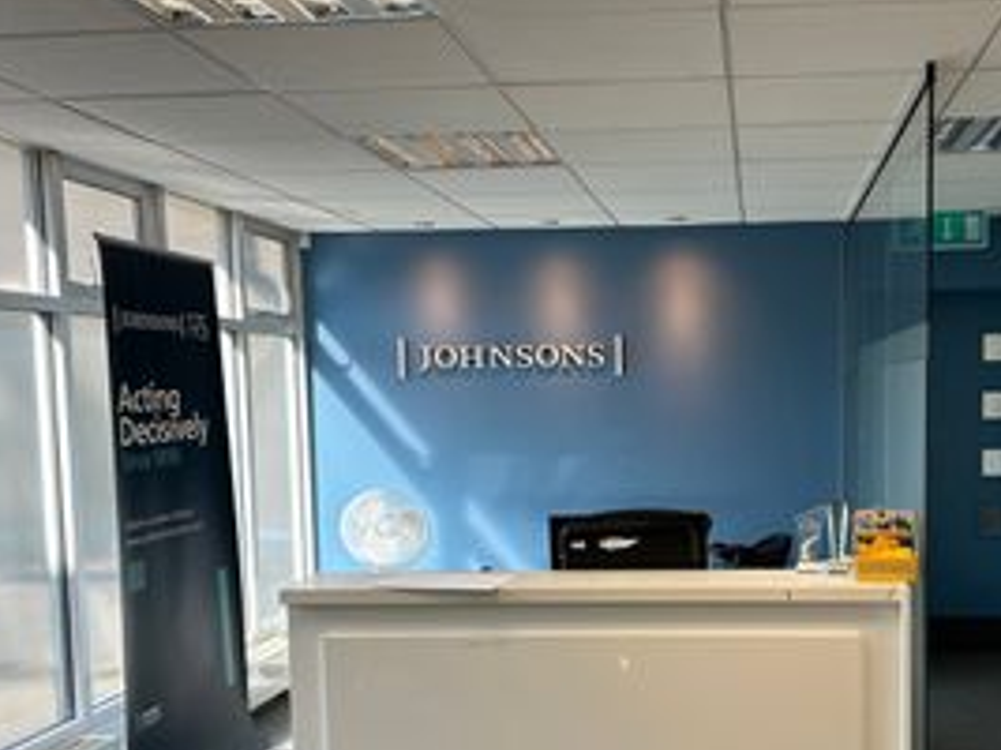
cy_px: 472
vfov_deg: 36.6
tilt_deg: -4.8
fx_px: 1127
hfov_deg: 47.3
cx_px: 649
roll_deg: +0.9
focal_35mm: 39
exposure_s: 1/133
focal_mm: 5.7
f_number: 1.5
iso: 40
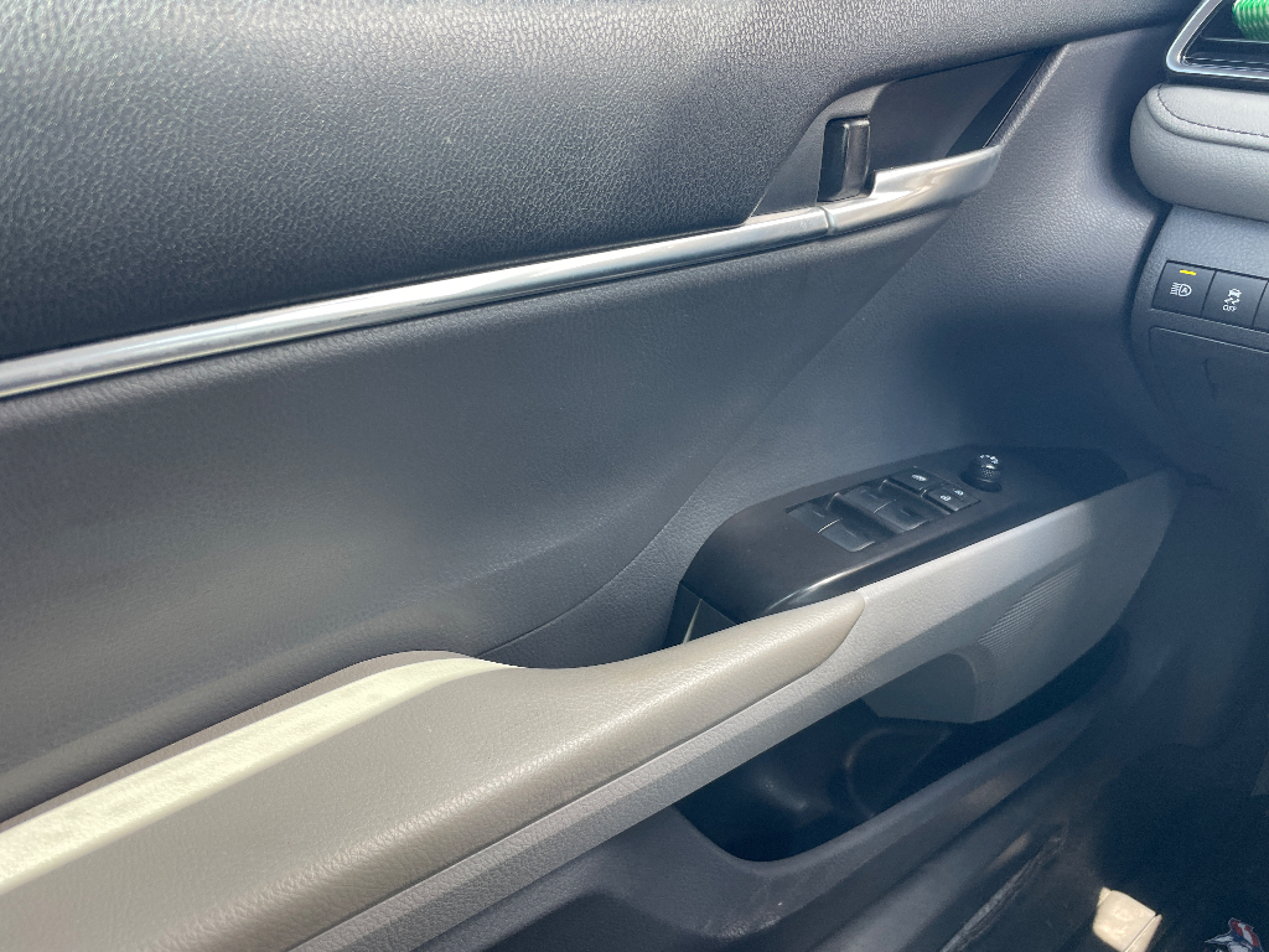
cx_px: 634
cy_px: 476
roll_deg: +0.4
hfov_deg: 67.3
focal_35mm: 26
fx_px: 953
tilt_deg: -27.3
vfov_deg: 53.1
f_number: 1.6
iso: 80
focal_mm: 4.2
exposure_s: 1/121
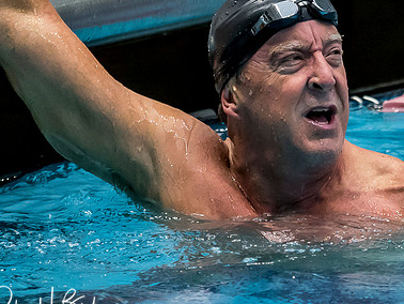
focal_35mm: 902
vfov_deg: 1.7
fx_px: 10534
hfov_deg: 2.2
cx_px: 329
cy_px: 81
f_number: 2.8
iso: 2000
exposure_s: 1/500
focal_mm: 150
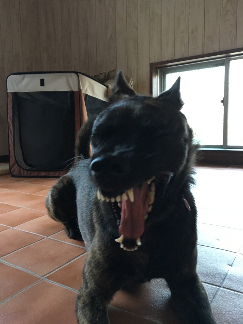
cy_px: 162
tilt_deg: -7.5
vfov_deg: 61.7
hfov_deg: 48.2
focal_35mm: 29
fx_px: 271
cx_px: 122
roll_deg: -0.3
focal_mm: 4.15
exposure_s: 1/24
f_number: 2.2
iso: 200
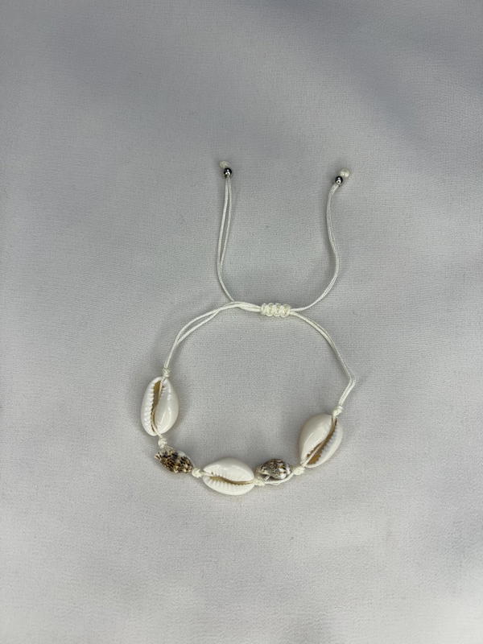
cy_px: 322
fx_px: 484
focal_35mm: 26
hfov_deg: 53.1
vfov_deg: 67.3
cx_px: 242
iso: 50
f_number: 1.5
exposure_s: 1/100
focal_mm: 5.7
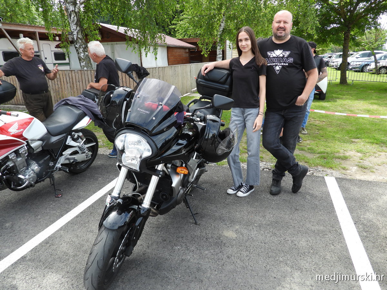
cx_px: 194
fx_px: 268
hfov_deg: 71.6
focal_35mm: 24
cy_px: 145
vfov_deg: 56.8
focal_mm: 4.3
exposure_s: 1/320
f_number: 2.8
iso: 100
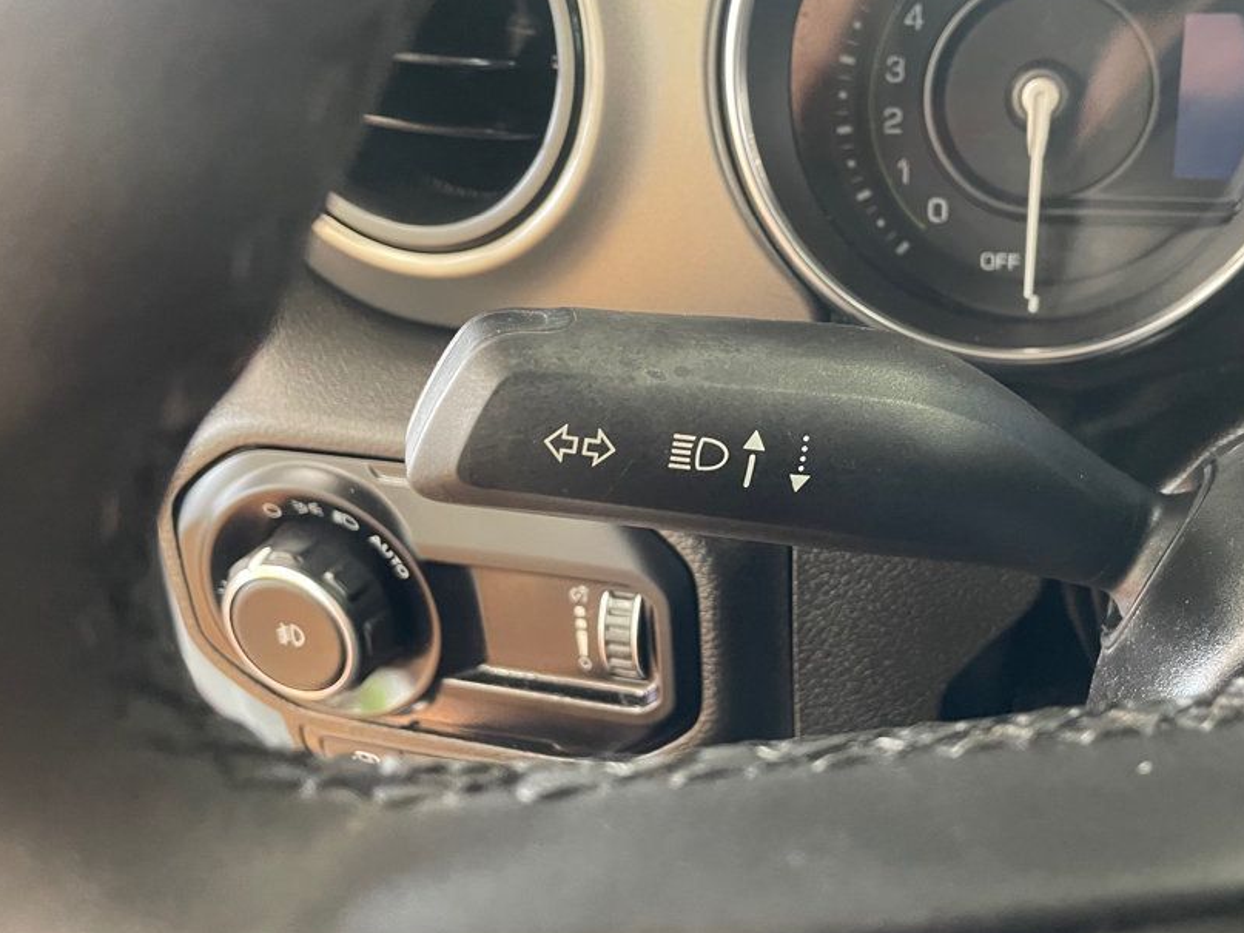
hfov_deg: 54.7
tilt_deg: -28.9
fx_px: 1186
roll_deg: +4.0
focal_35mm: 33
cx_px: 780
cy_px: 407
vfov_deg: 42.9
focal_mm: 4.2
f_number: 1.6
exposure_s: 1/60
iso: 400
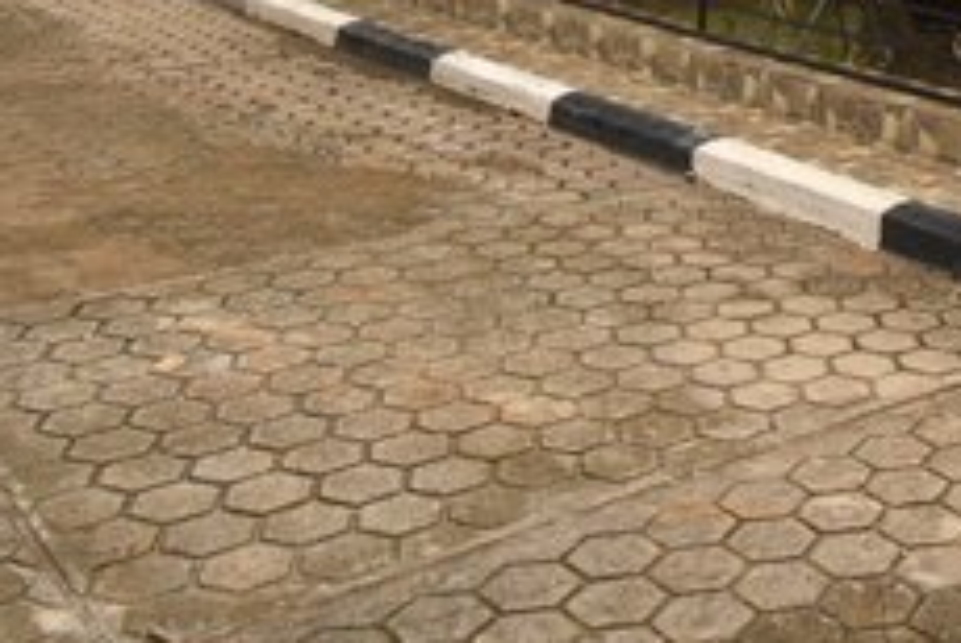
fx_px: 1497
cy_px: -518
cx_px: 1045
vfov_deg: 18.7
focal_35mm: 56
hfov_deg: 31.7
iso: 100
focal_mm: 10
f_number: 8
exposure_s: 1/50
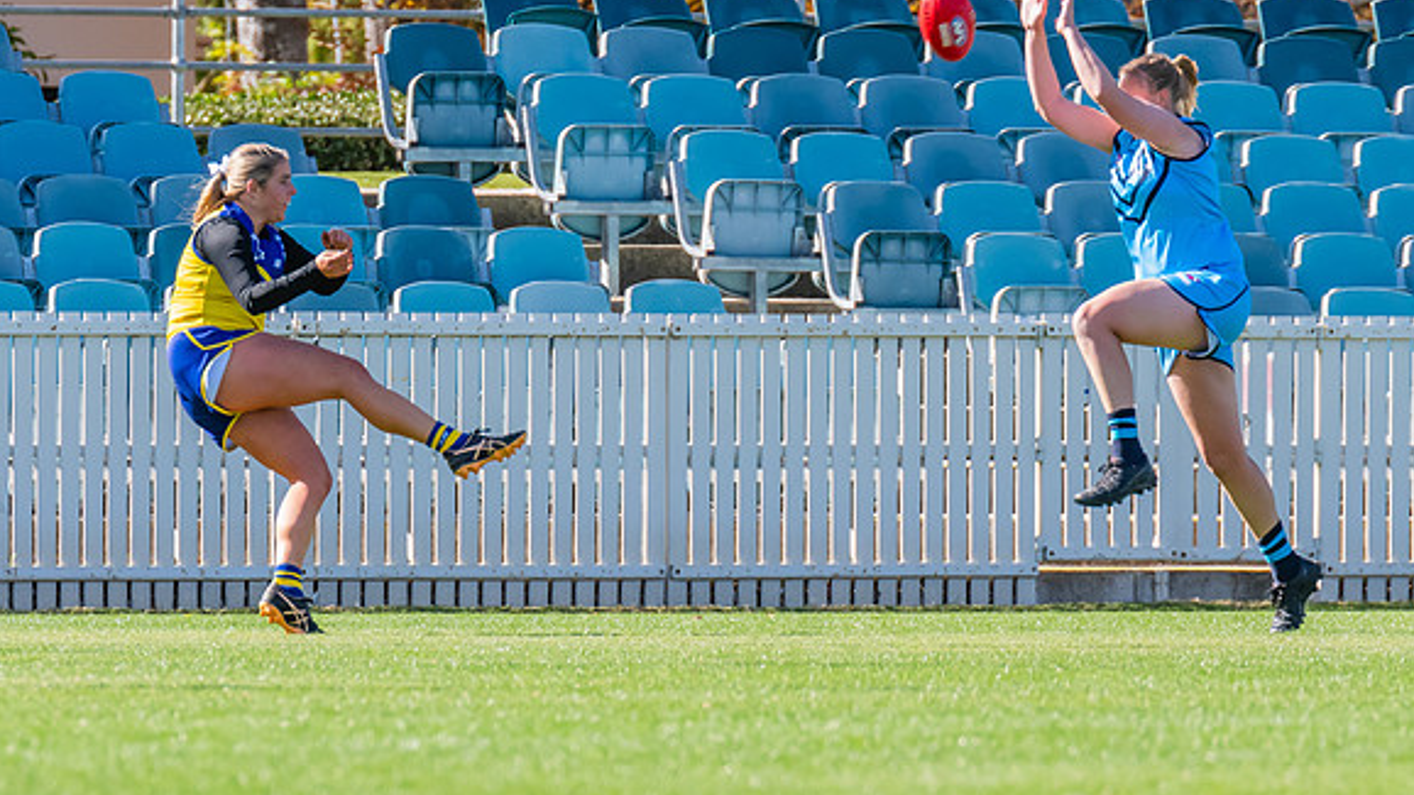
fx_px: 31717
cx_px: 383
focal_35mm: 846
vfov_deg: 1.4
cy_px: 397
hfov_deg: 2.6
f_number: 7.1
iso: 800
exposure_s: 1/1250
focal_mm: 420
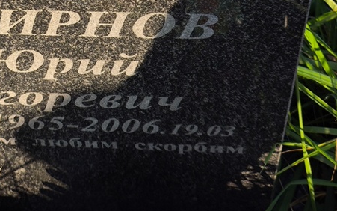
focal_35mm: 94
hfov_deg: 22.0
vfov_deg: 13.7
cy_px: -10
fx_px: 863
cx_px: 102
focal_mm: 4.71
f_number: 1.7
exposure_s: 1/470
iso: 50
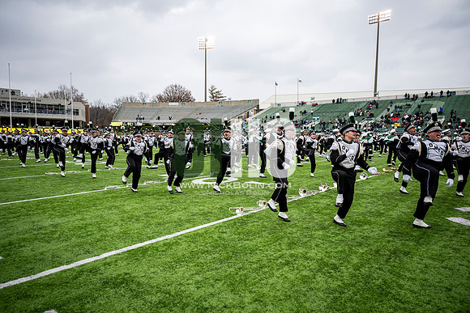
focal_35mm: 24
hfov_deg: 73.7
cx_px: 235
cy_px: 156
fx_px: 313
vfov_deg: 53.2
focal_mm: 24
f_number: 2.8
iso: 100
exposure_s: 1/500
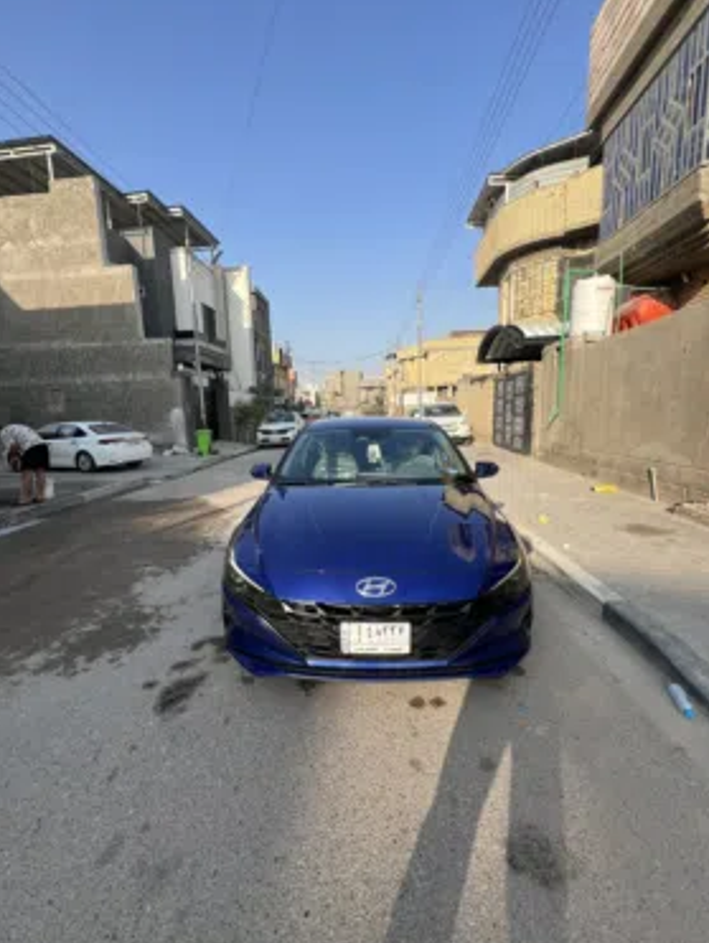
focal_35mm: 14
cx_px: 351
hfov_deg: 85.8
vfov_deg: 102.0
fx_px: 382
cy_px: 483
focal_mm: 1.57
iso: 32
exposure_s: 1/840
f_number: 1.8
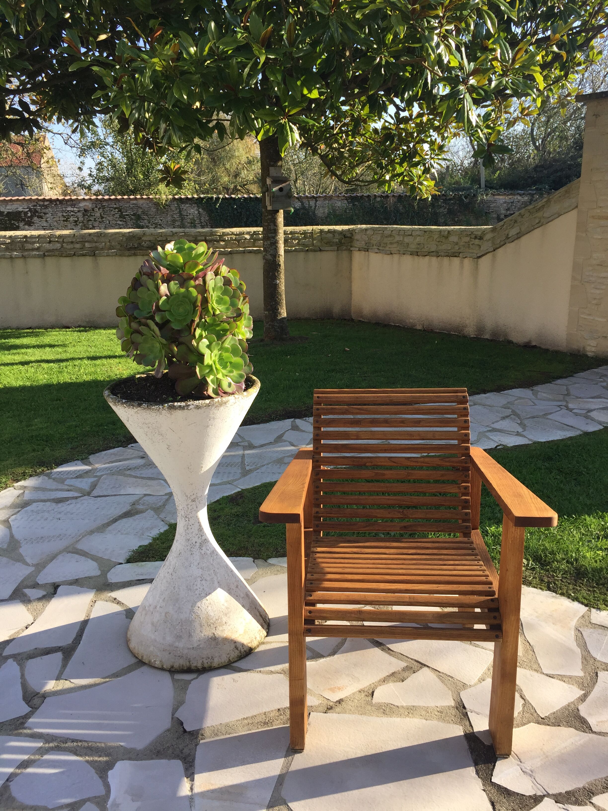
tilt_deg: -15.0
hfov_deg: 48.2
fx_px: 679
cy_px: 406
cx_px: 304
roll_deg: +0.2
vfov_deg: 61.7
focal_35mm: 29
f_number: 2.2
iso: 32
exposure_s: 1/648
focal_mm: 4.15
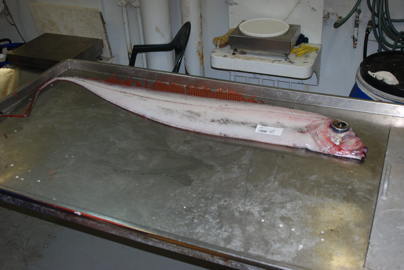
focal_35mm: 42
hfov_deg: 46.3
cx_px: 202
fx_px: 472
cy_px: 135
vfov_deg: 32.0
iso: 200
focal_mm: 28
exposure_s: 1/60
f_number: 3.5
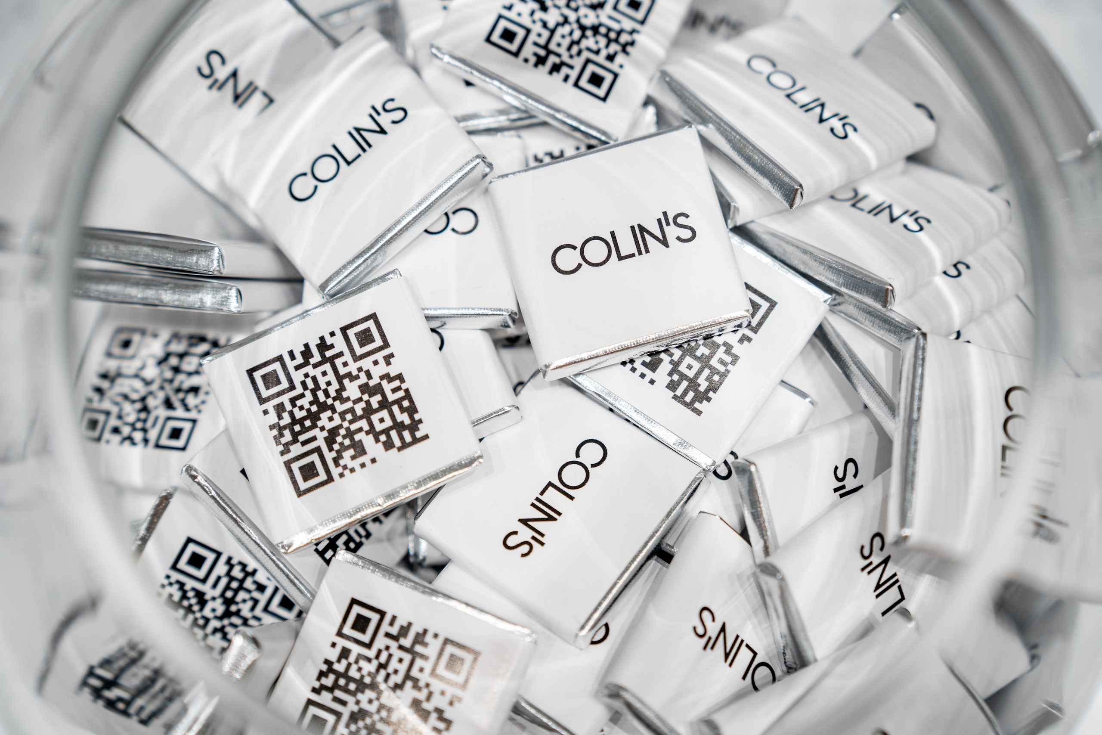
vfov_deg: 21.6
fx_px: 1928
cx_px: 551
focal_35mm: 63
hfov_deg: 31.9
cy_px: 368
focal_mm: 63
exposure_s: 1/500
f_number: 3.5
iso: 500
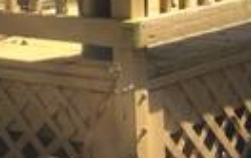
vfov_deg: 8.6
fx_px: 1021
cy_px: -74
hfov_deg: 14.0
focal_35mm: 149
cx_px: 129
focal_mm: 4.15
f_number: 2.2
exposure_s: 1/1099
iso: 32
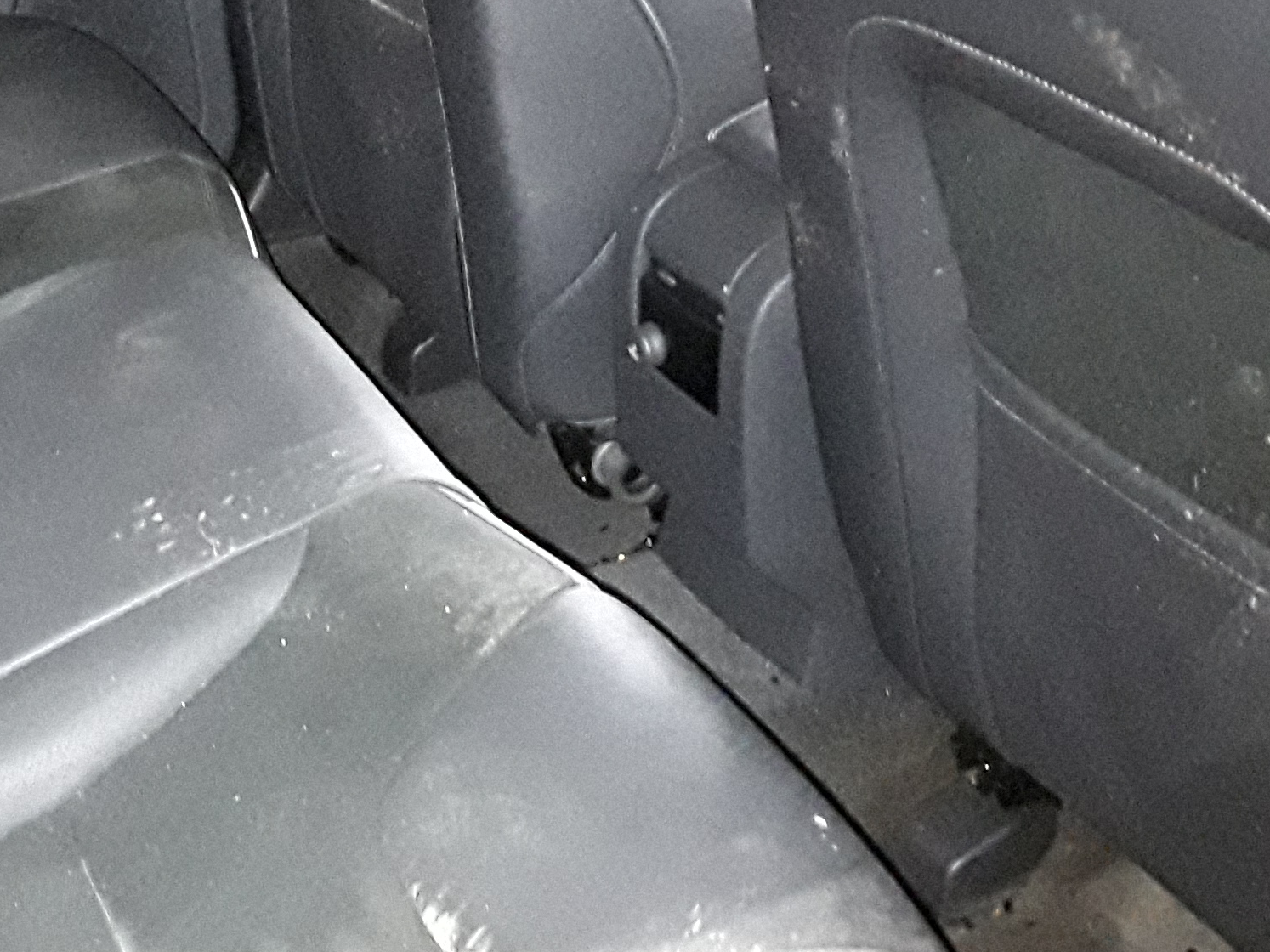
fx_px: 2164
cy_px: 535
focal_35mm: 59
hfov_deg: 31.4
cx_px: 160
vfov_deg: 24.8
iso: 1000
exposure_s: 1/17
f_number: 1.9
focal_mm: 2.91
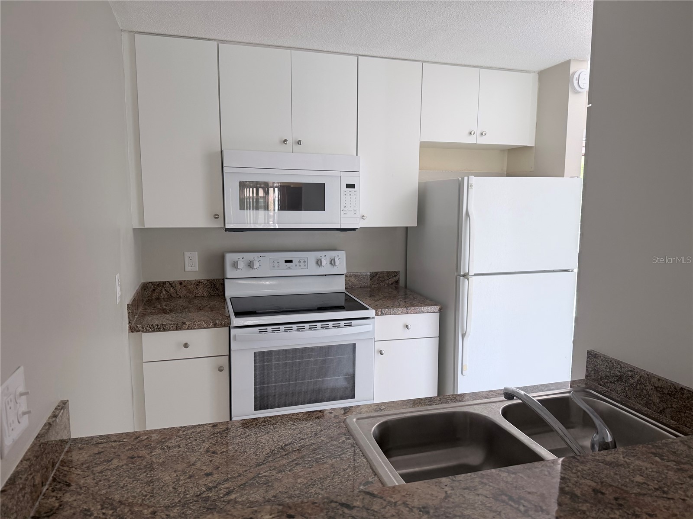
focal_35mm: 24
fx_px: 480
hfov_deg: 71.6
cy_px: 260
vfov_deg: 56.8
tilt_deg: -8.1
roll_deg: +0.1
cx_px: 346
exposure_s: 1/103
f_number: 1.78
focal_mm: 6.76
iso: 200
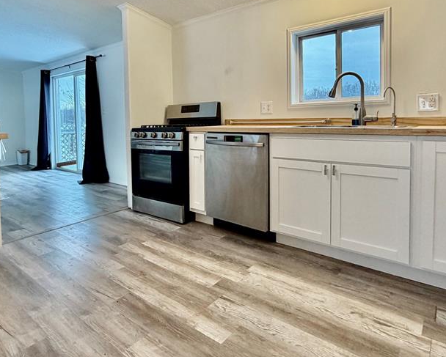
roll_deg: +0.8
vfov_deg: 60.0
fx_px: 304
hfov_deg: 72.4
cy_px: 130
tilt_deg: -2.2
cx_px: 202
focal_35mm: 23
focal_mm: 2.22
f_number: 2.2
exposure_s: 1/60
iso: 160
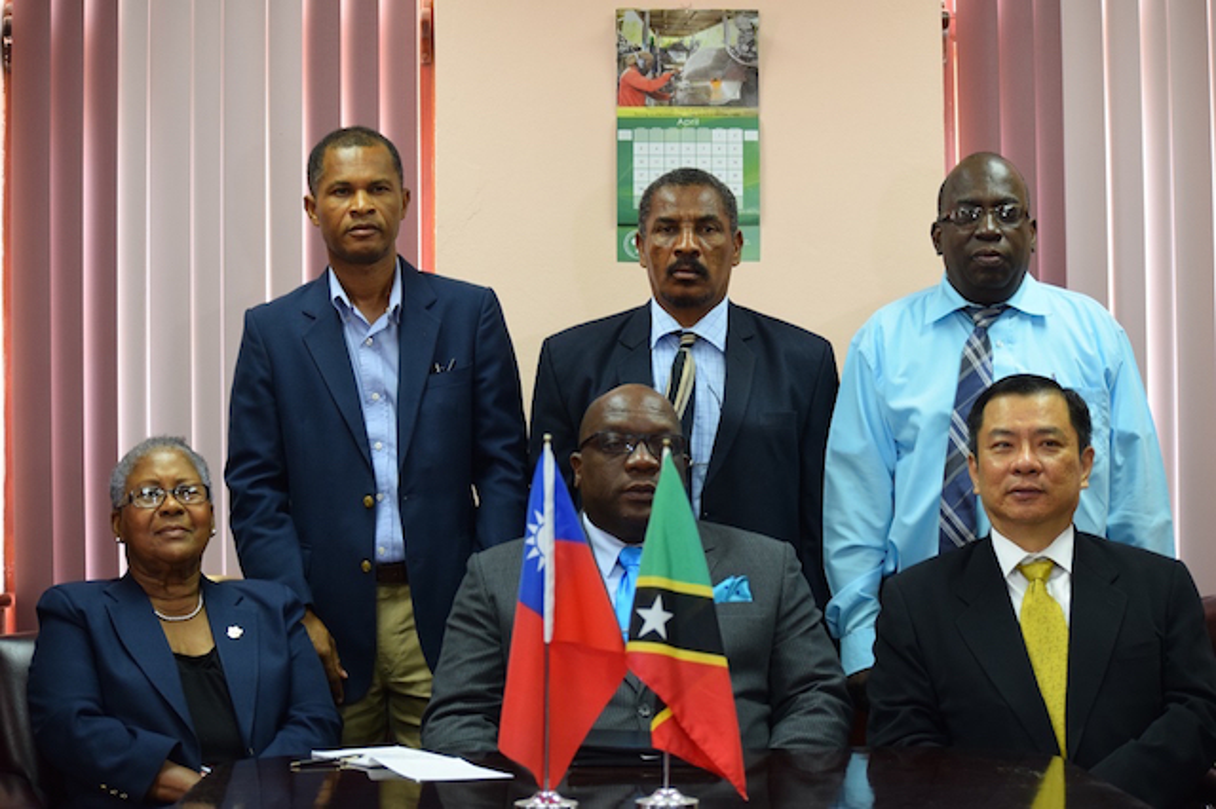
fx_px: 2785
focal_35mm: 82
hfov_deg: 24.6
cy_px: 404
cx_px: 608
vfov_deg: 16.5
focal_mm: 55
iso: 1000
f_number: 4
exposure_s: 1/60
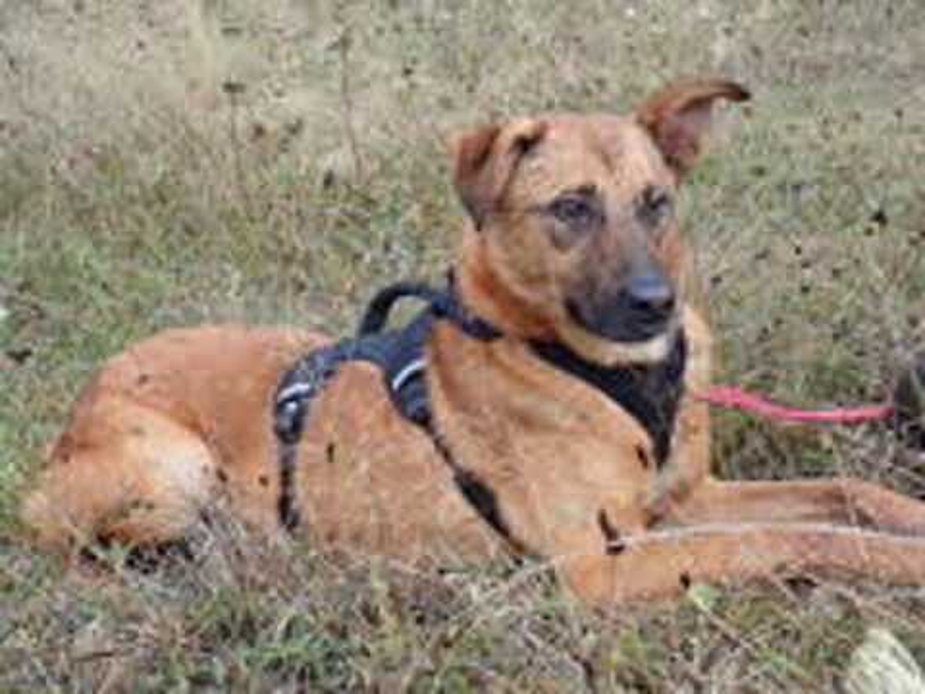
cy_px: 347
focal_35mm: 50
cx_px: 462
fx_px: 1336
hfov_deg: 38.2
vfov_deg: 29.1
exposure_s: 1/500
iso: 640
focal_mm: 9.01
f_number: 3.2
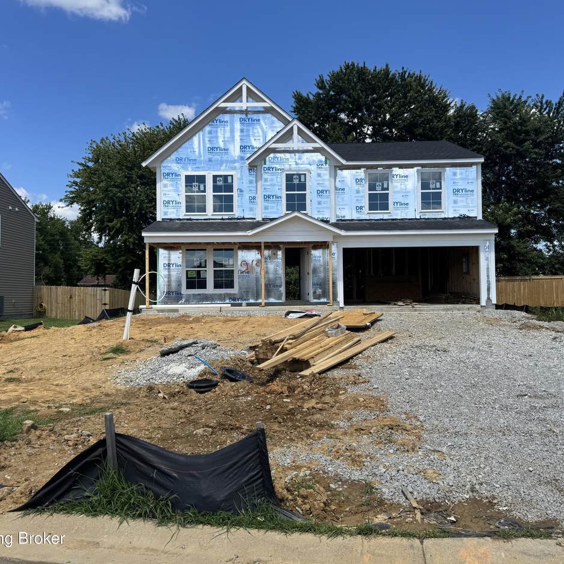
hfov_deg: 55.6
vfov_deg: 55.6
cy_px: 275
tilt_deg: +2.3
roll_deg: +1.1
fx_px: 535
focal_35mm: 29
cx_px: 298
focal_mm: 6.76
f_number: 1.78
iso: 80
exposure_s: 1/4310
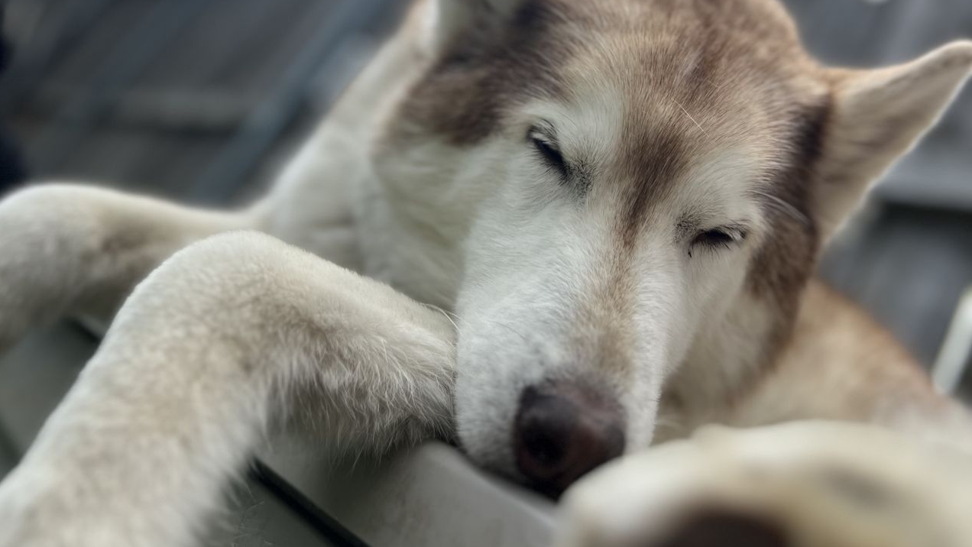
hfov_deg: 52.8
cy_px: 45
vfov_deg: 29.8
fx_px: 980
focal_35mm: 38
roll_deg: -36.8
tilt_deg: +24.5
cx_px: 484
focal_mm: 5.7
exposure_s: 1/2353
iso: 50
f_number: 1.5
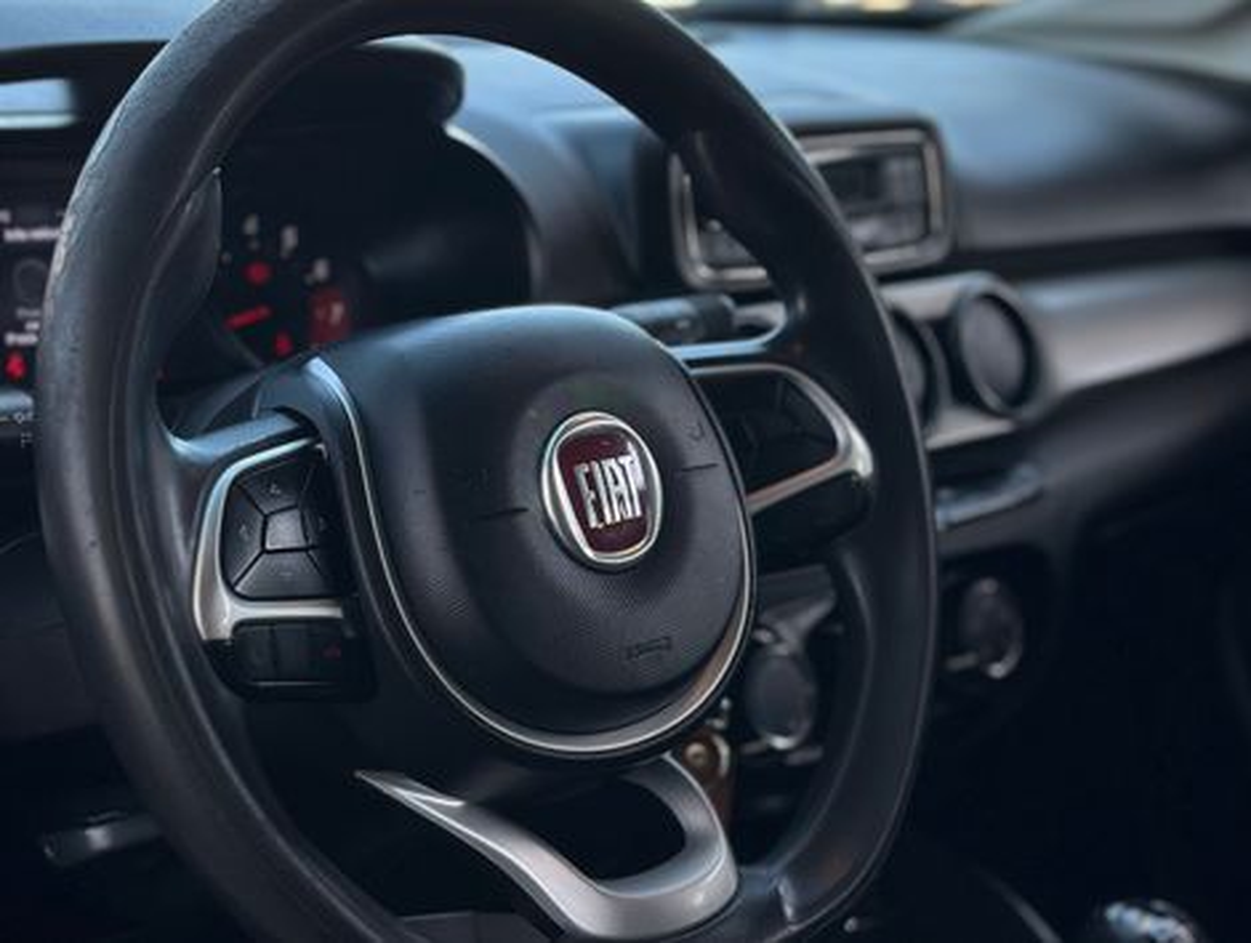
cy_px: 472
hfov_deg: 39.6
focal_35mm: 48
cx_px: 626
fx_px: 1737
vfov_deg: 30.3
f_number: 1.78
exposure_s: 1/296
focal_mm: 6.86
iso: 80
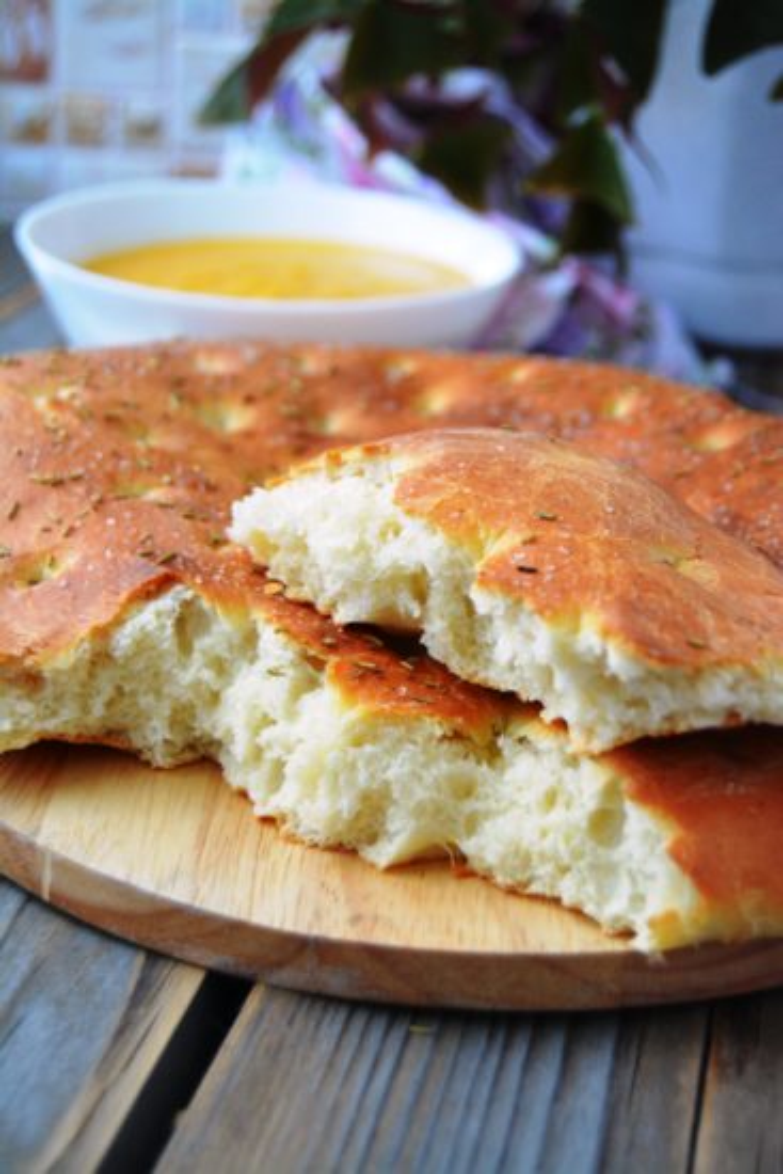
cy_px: 587
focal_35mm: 63
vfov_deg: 31.9
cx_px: 392
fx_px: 2054
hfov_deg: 21.6
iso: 1600
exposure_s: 1/60
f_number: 5
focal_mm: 42
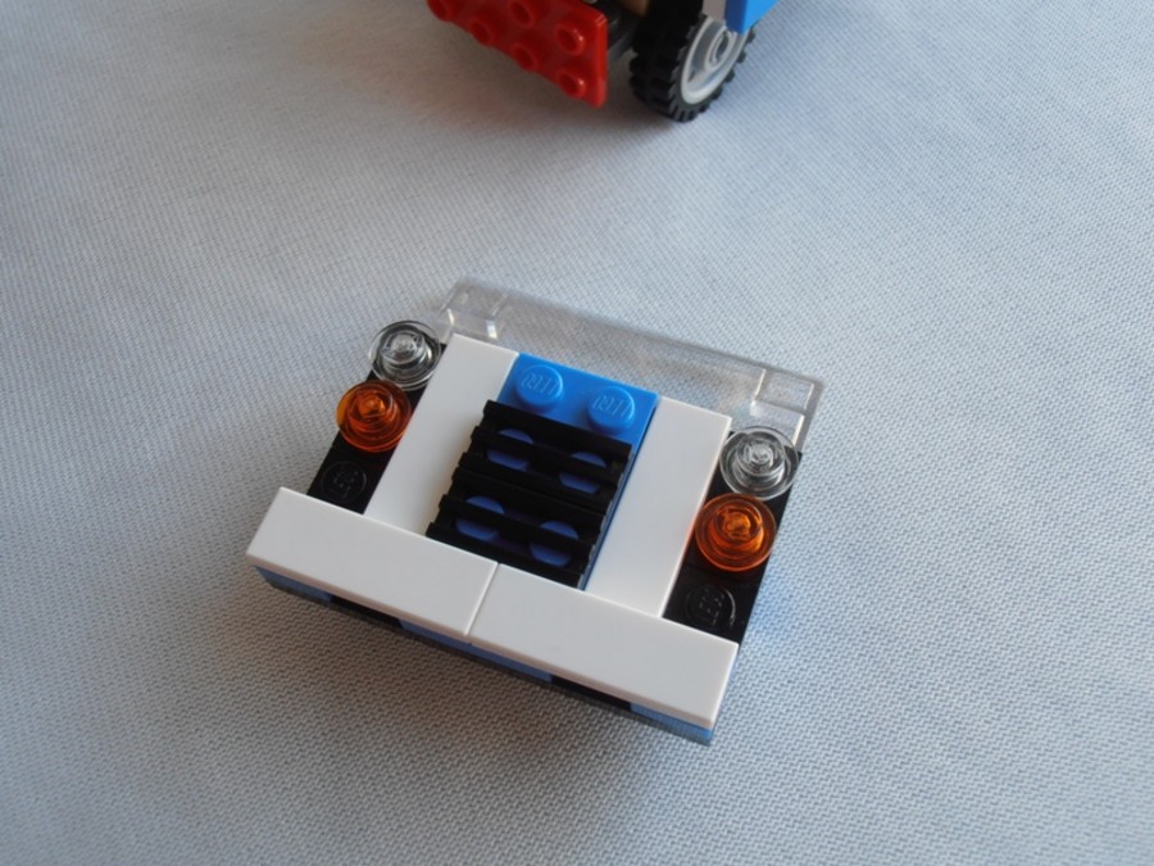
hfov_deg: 50.1
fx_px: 1233
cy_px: 433
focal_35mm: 37
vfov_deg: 38.7
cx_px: 577
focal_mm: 6.61
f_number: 3.9
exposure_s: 1/40
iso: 80
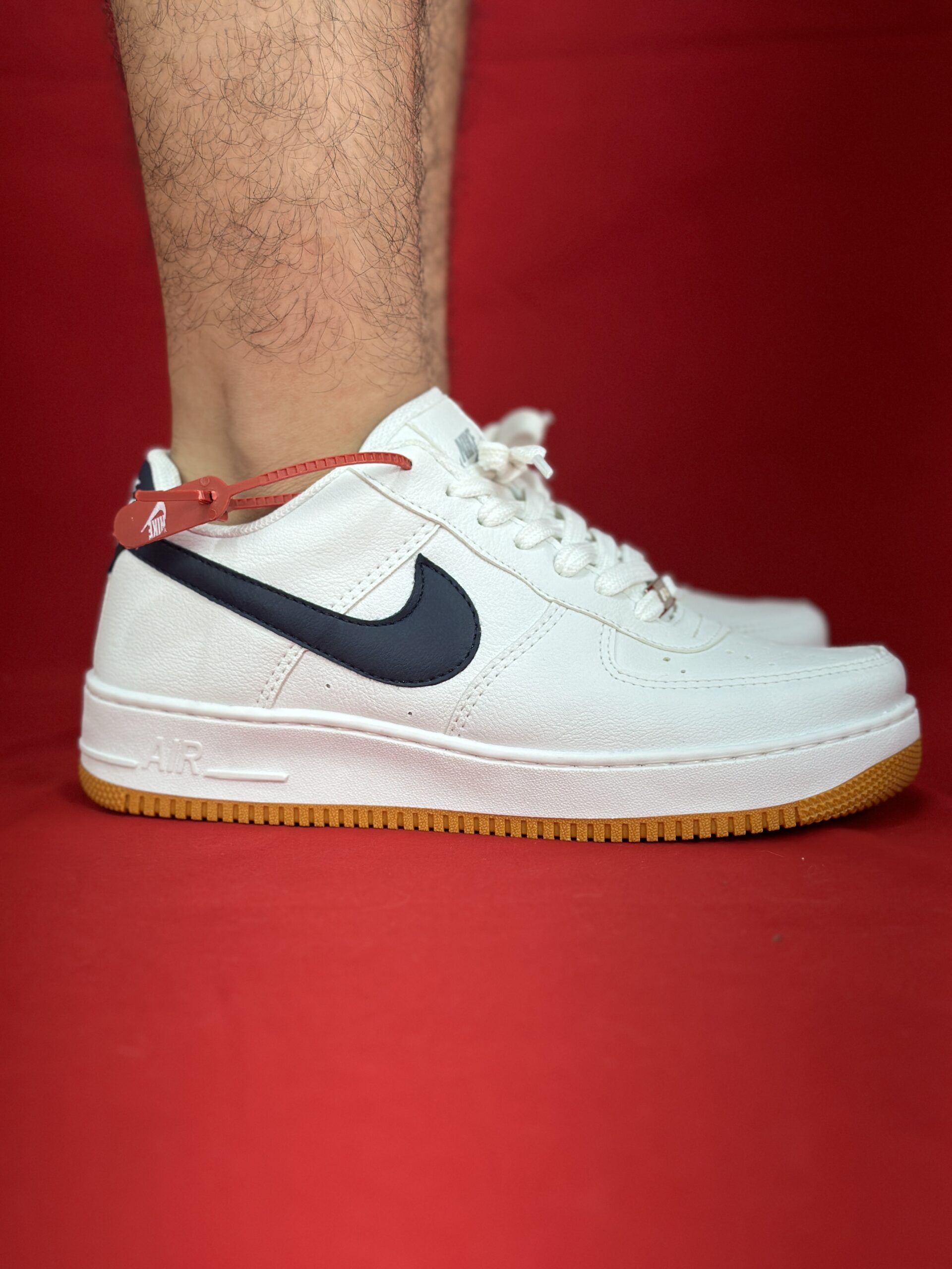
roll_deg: -0.1
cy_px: 634
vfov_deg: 39.7
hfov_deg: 30.3
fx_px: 1760
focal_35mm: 48
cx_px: 476
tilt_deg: -6.7
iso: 80
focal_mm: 6.86
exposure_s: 1/210
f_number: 1.78
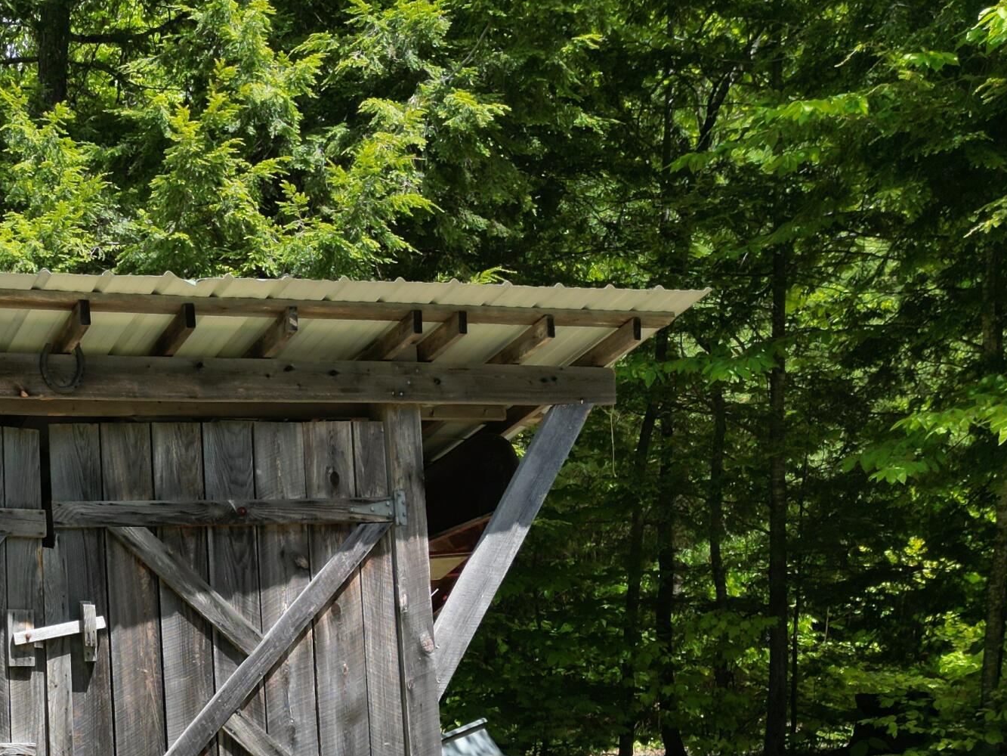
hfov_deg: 33.4
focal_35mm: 54
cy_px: 716
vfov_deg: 25.9
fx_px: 1571
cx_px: 69
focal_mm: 6.72
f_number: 1.7
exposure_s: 1/1250
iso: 100
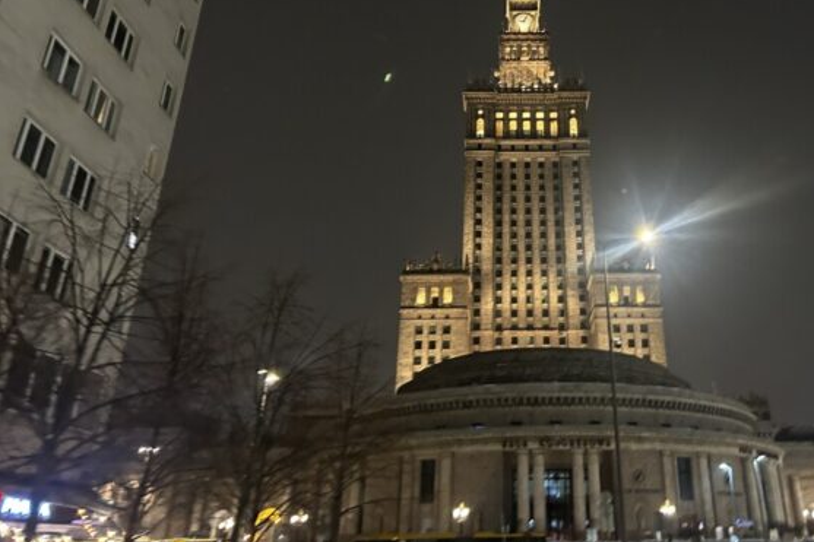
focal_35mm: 34
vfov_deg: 38.2
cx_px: 510
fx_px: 769
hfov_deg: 55.2
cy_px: 163
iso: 500
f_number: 1.5
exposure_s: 1/33
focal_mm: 5.7
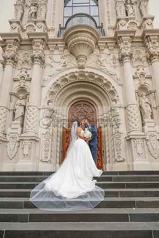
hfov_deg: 53.1
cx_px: 80
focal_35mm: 24
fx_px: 159
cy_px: 119
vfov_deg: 73.7
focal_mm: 24
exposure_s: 1/200
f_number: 7.1
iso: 200
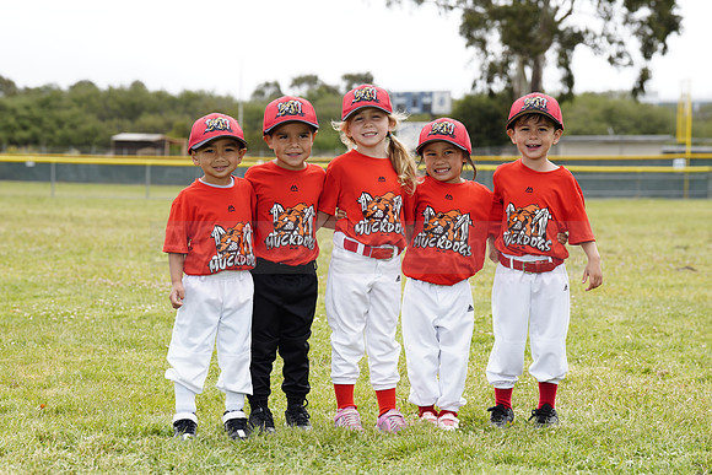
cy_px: 238
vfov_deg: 13.7
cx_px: 356
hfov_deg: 20.4
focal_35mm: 100
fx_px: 1978
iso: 100
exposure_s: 1/250
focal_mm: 100
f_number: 5.6
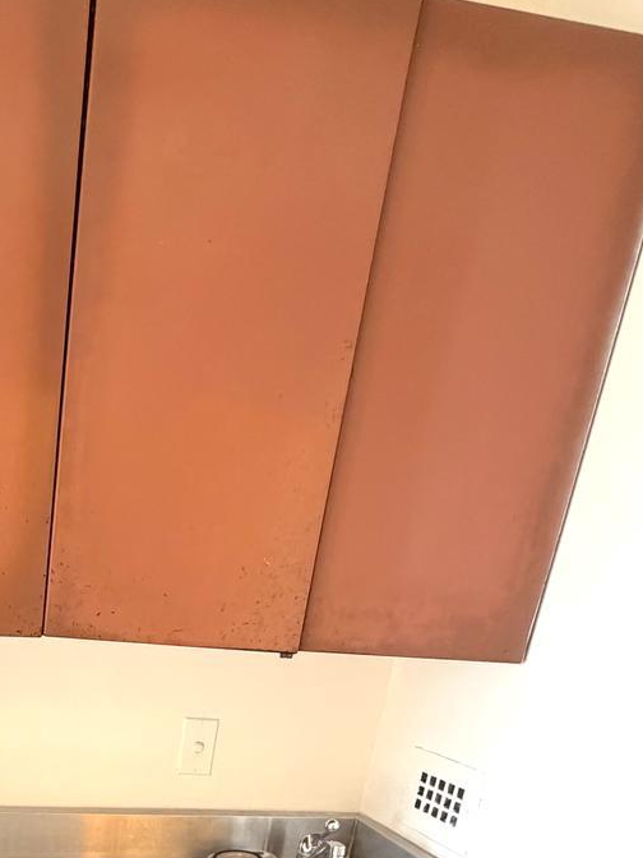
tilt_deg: -19.0
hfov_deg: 39.6
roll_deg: -4.3
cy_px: 830
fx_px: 793
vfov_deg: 48.3
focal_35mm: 32
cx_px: 19
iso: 250
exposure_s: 1/120
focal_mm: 2.22
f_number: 2.2
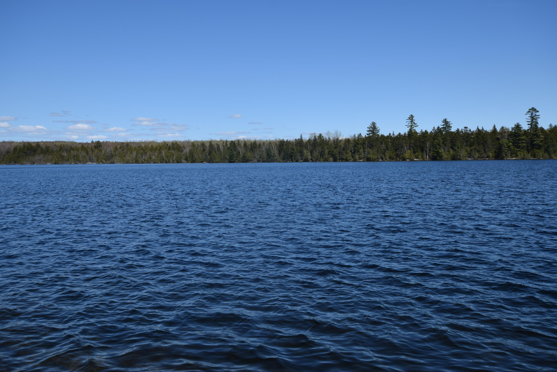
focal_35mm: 36
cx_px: 278
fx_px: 557
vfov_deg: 36.9
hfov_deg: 53.1
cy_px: 186
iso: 200
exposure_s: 1/400
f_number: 10
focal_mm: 24
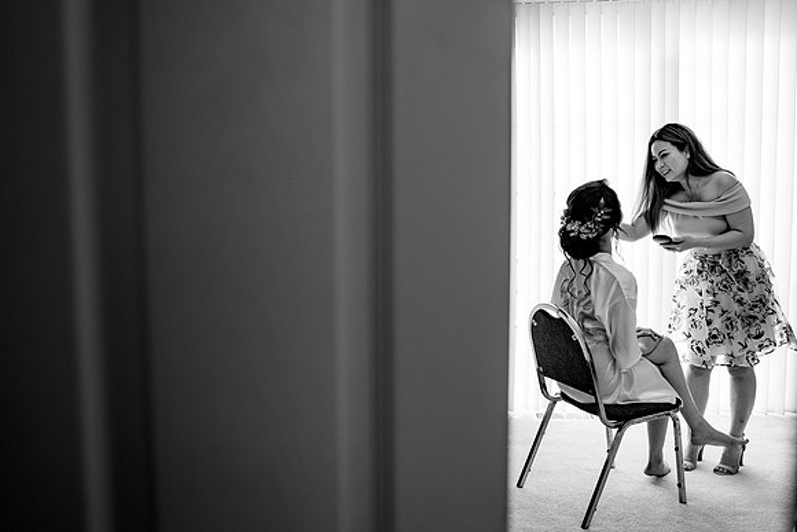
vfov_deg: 35.6
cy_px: 238
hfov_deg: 51.4
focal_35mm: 37
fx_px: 827
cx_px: 368
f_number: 2.8
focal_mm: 33
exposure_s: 1/320
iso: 250
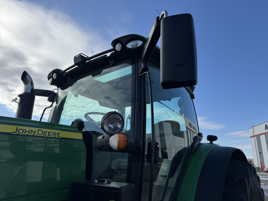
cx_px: 134
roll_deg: -1.5
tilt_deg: +17.0
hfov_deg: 71.6
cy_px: 100
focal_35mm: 24
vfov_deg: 56.8
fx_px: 186
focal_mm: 6.76
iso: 80
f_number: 1.78
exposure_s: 1/5814
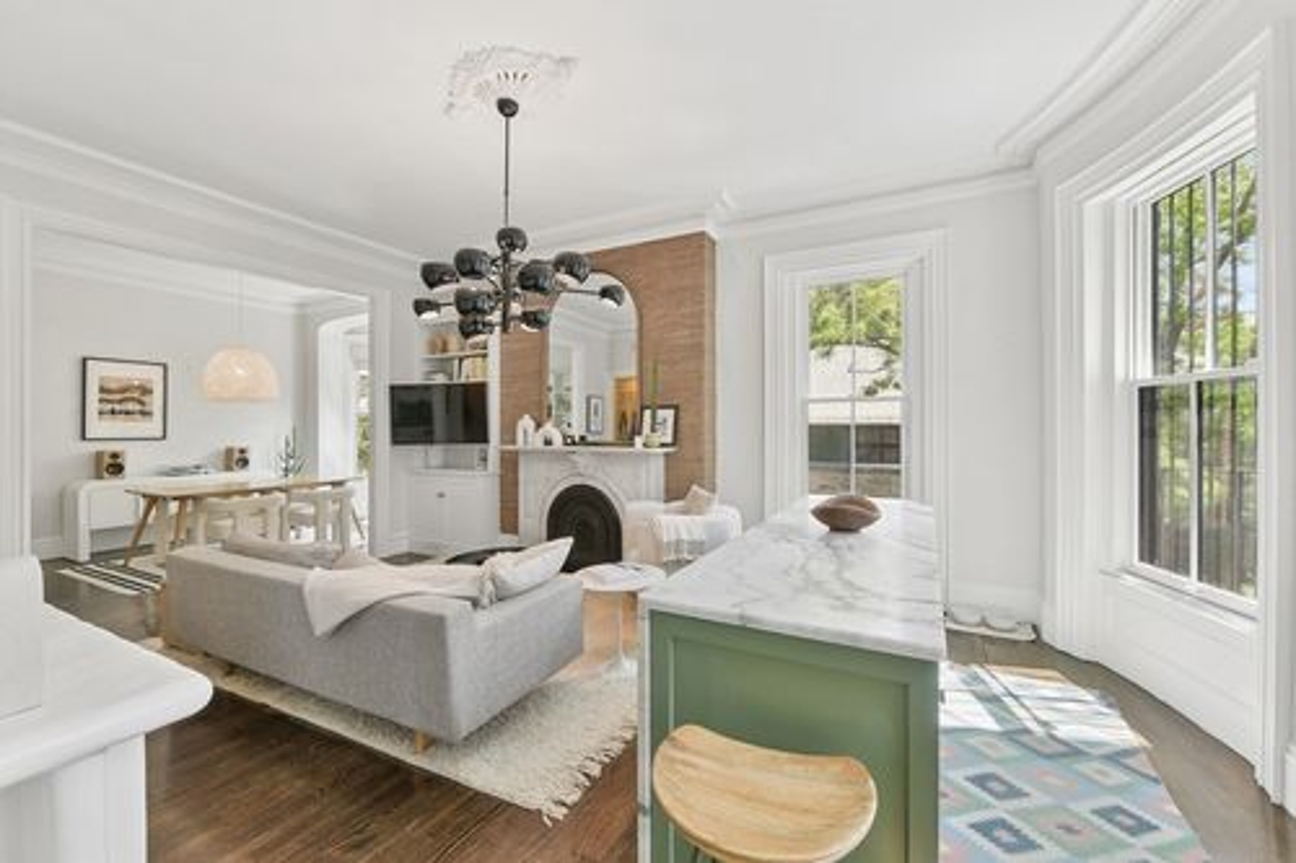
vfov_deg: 81.2
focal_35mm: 14
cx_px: 648
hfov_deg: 104.3
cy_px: 432
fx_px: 504
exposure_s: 1/25
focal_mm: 14
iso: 640
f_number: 9
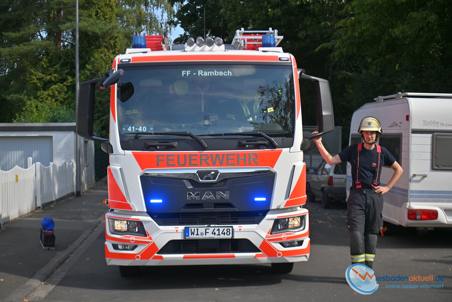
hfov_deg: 35.6
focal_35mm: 56
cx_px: 226
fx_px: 703
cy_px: 151
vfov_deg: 24.2
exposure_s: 1/1250
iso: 64
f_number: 4
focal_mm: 56
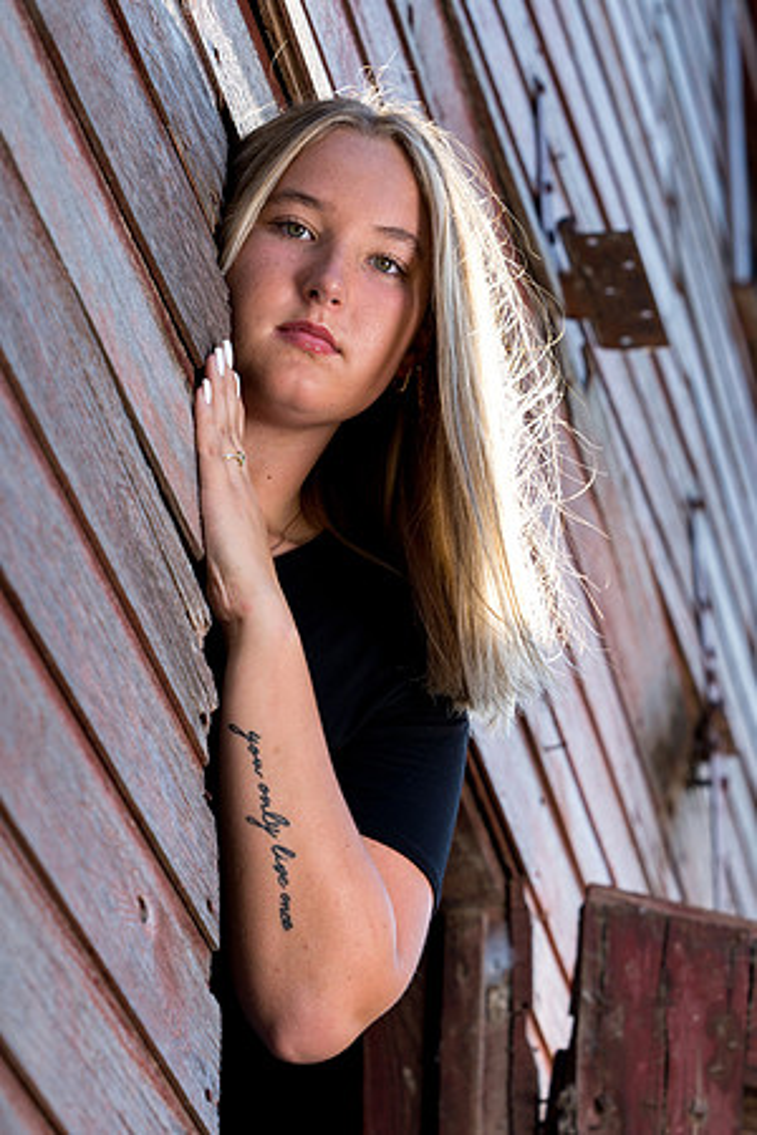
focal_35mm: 100
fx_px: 3154
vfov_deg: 20.4
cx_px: 378
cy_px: 568
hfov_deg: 13.7
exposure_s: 1/250
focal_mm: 100
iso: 100
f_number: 5
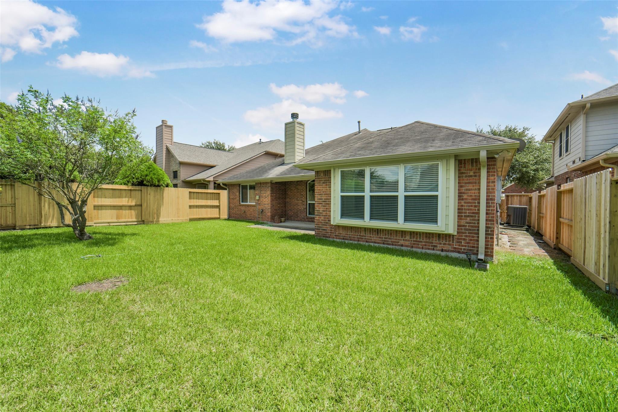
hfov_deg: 104.2
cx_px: 309
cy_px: 206
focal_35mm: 14
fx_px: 240
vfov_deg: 81.2
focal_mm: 14
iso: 500
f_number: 11
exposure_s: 1/640
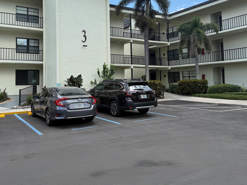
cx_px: 106
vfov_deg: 43.7
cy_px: 65
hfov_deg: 56.6
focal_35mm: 32
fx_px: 228
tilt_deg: +4.6
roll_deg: +0.9
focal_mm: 6.76
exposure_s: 1/2703
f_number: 1.78
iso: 100
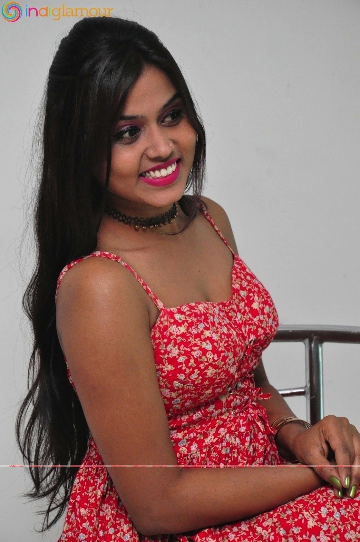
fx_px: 1804
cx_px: 180
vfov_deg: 17.1
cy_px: 271
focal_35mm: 120
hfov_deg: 11.4
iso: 3200
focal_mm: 80
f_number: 6.3
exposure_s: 1/125
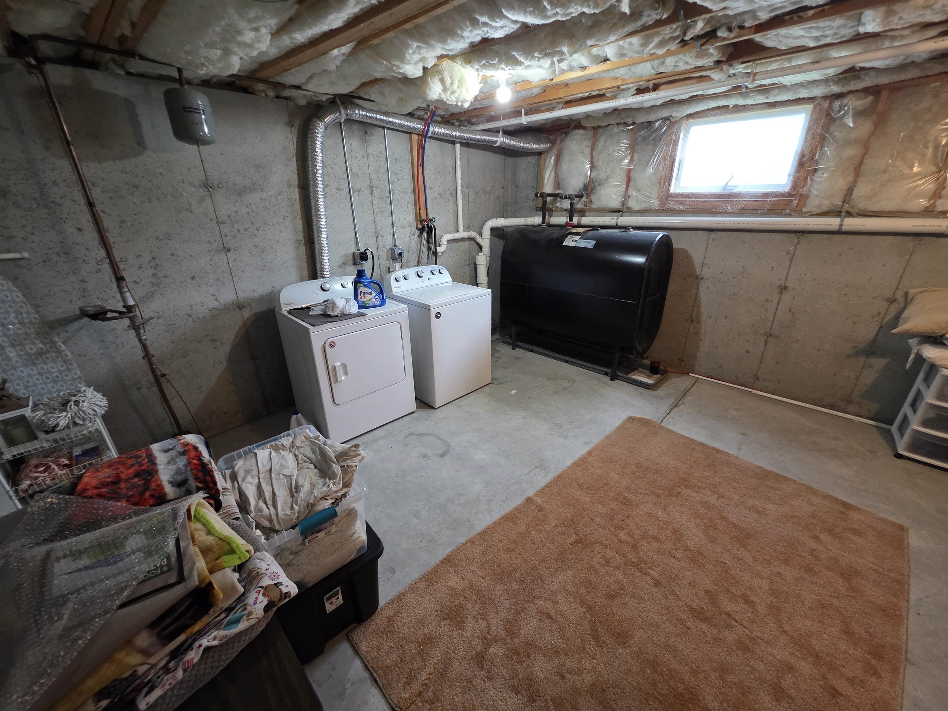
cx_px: 474
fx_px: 356
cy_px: 356
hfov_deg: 106.2
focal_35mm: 13
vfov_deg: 89.9
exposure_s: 1/60
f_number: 1.9
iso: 500
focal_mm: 2.2
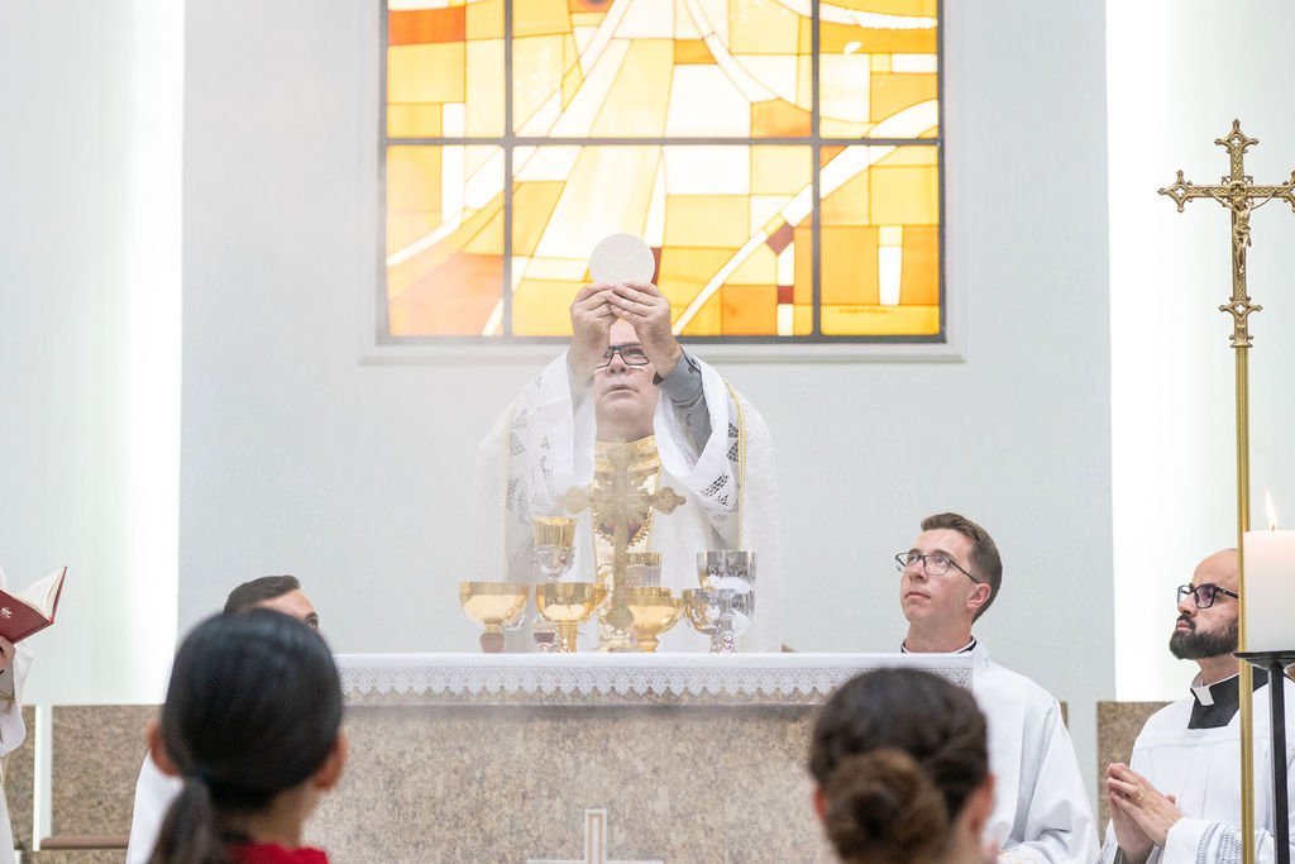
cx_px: 694
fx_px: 3737
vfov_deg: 13.2
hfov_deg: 19.7
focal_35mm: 104
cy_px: 432
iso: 1600
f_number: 2.8
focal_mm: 64
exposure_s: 1/160
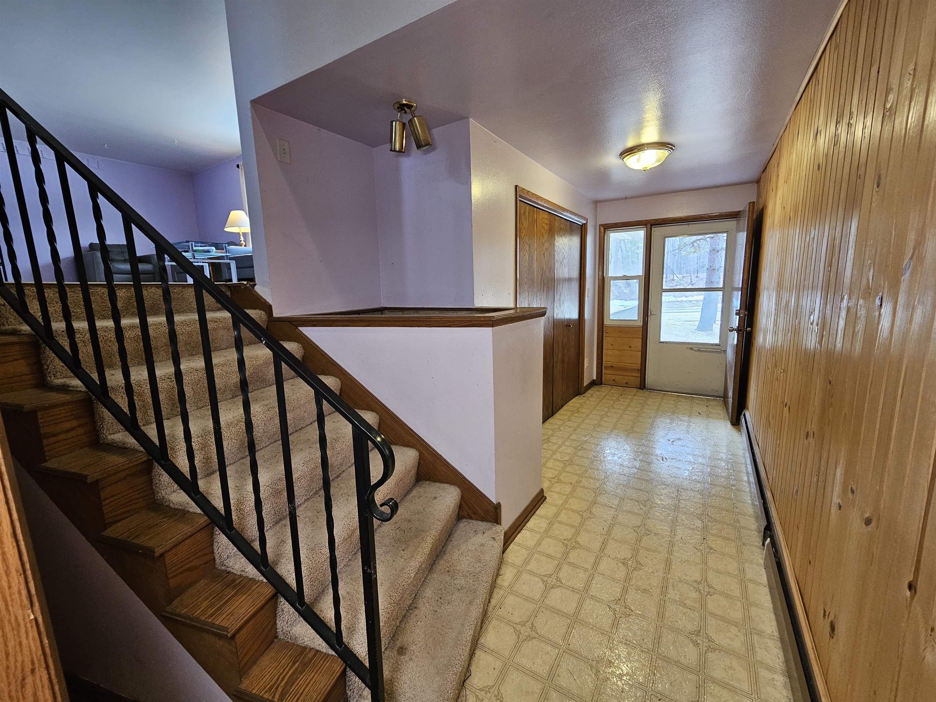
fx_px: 352
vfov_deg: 89.9
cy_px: 351
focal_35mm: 13
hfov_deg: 106.2
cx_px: 468
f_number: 2.2
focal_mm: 2.2
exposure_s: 1/60
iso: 200
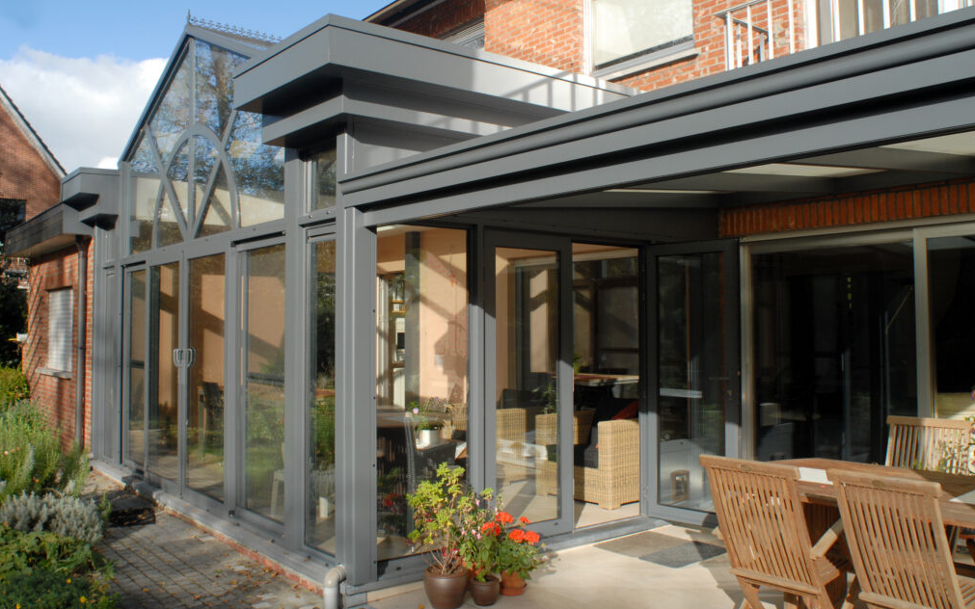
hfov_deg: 61.2
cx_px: 491
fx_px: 824
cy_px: 283
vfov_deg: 40.6
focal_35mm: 31
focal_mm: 20
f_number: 10
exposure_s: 1/50
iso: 200
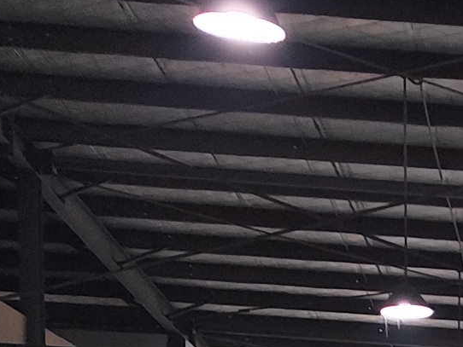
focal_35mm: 173
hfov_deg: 10.6
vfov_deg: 7.5
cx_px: 896
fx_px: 2315
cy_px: 1048
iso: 320
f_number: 1.65
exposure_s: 1/50
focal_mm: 6.19
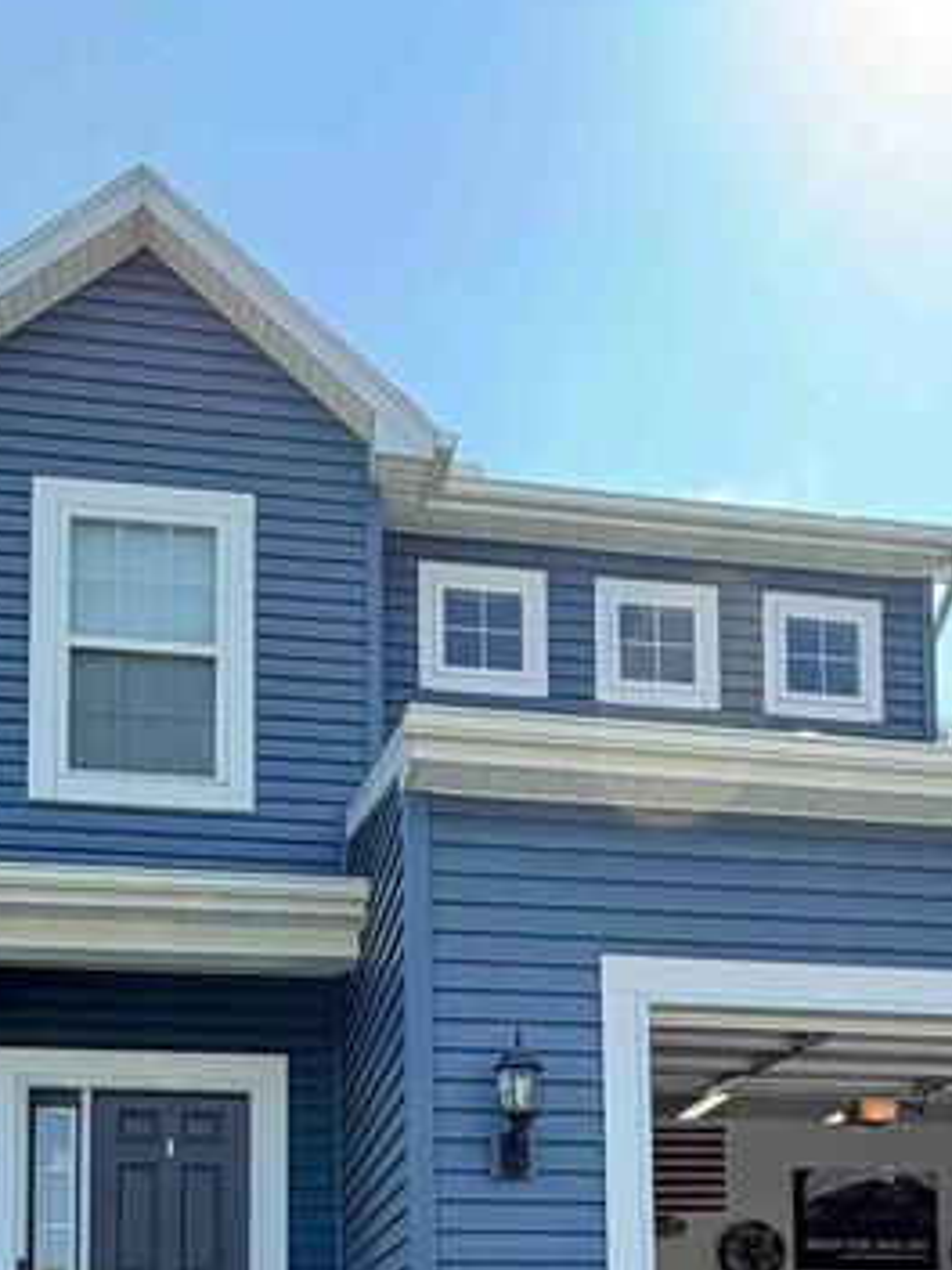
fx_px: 1577
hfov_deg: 33.6
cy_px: 1292
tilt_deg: +3.6
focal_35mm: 43
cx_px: 480
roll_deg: -0.3
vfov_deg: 38.5
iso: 40
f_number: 2.2
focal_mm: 2.22
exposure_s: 1/240
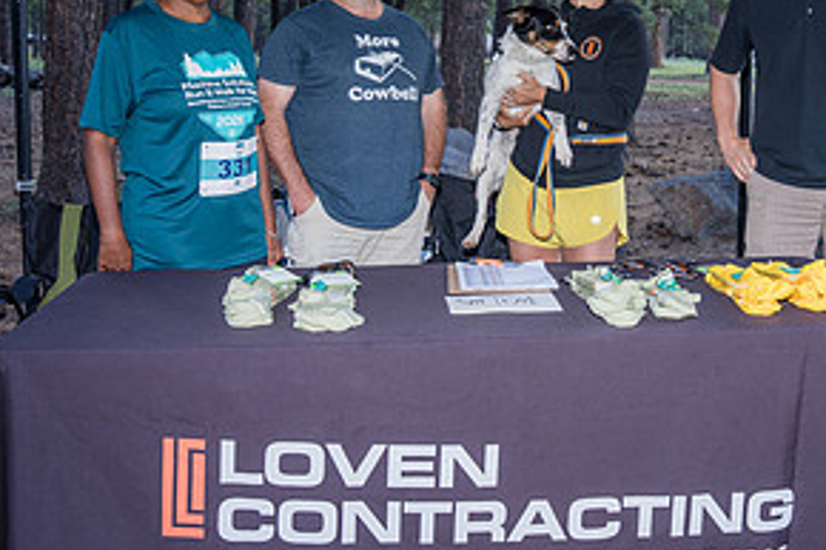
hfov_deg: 40.4
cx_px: 584
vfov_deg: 27.7
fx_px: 1101
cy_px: 152
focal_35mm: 48
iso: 200
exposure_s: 1/60
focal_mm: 24
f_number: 5
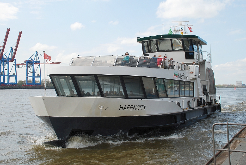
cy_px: 82
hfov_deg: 46.4
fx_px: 287
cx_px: 123
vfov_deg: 32.0
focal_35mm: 42
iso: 180
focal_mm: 28
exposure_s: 1/250
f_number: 10
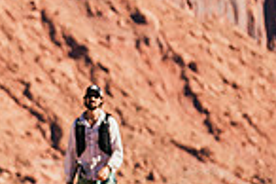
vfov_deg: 3.3
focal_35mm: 417
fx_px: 3193
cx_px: -268
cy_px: 86
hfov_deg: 4.9
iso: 160
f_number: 2.8
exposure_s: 1/1250
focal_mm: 105
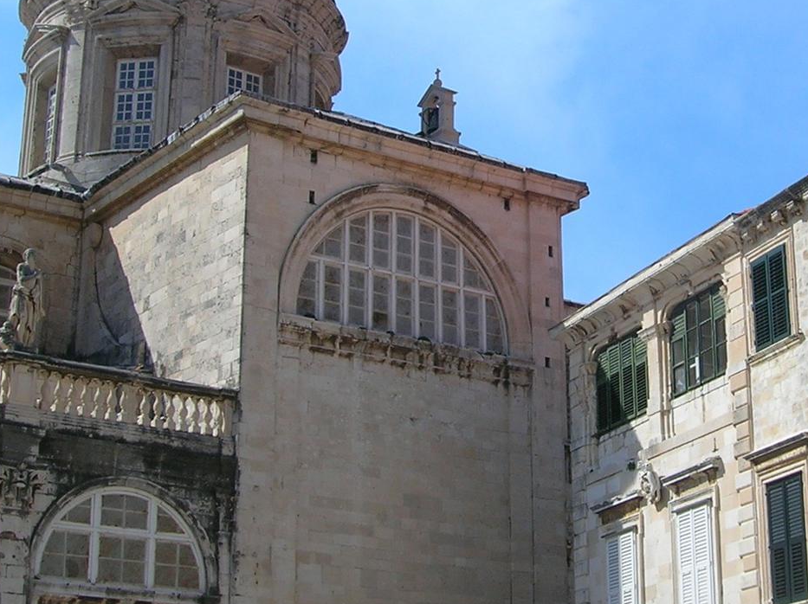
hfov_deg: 26.7
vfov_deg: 20.4
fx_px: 1679
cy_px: 250
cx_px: 598
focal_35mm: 72
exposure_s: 1/483
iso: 50
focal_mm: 5.8
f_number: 4.9
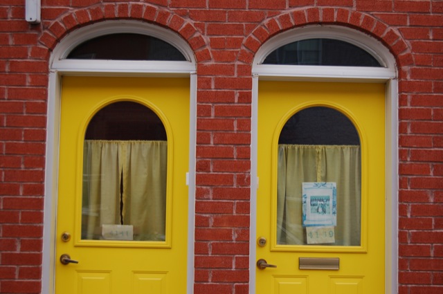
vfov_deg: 23.7
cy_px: 147
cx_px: 222
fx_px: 701
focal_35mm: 57
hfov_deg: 35.1
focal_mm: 38
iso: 200
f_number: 4.8
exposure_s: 1/80
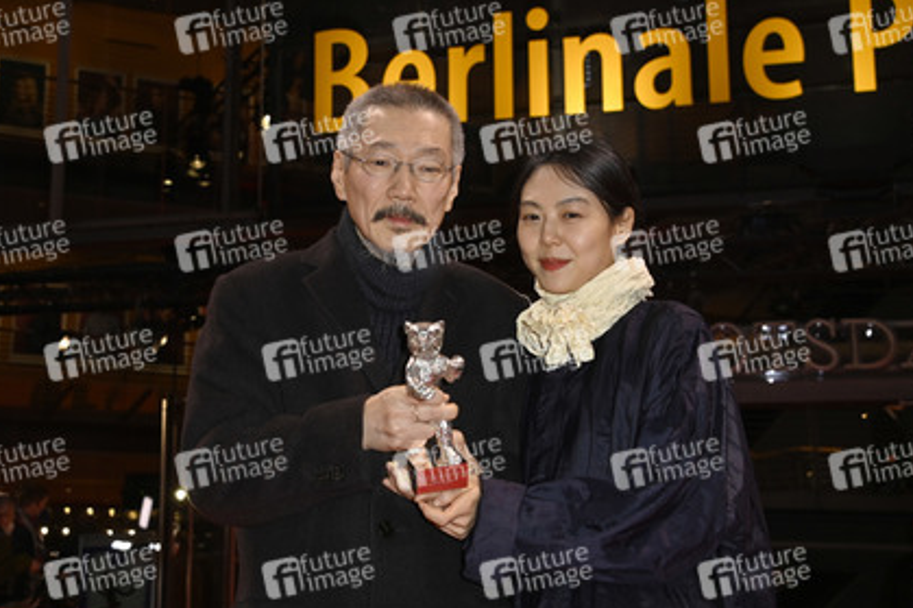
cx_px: 478
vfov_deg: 24.2
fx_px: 1420
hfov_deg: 35.6
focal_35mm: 56
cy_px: 301
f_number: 5.6
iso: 1250
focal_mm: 52
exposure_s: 1/250
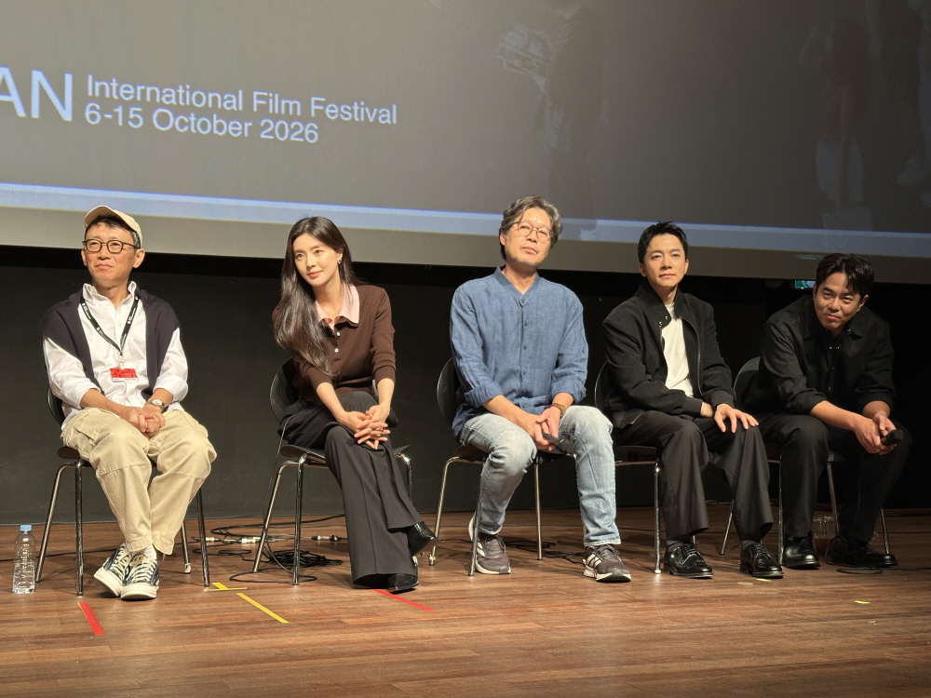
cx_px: 466
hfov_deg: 39.7
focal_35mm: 48
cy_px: 349
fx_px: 1291
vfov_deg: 30.3
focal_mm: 6.86
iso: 125
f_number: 1.78
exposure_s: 1/60
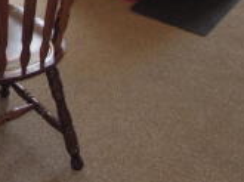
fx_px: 598
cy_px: -124
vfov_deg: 15.4
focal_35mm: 85
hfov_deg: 21.0
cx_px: -73
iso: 220
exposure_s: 1/40
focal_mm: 4.3
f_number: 2.8
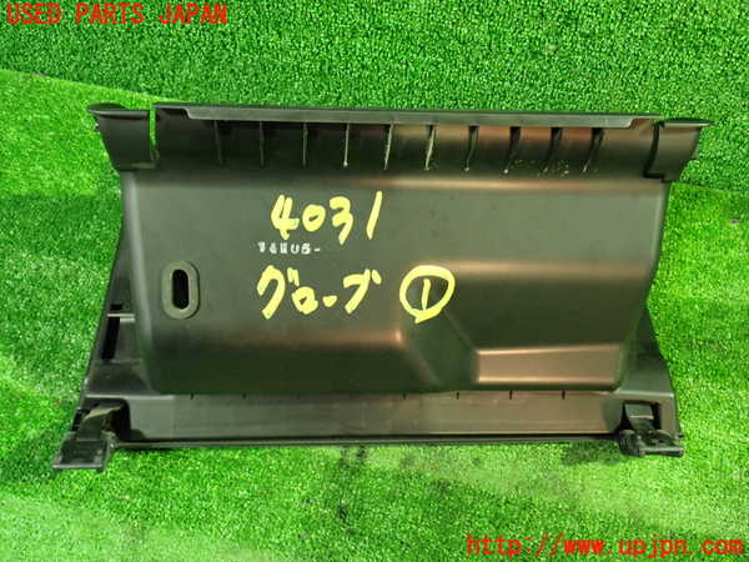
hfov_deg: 51.4
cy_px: 281
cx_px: 374
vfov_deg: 39.7
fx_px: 779
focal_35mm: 36
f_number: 2.5
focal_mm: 6.37
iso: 800
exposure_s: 1/20
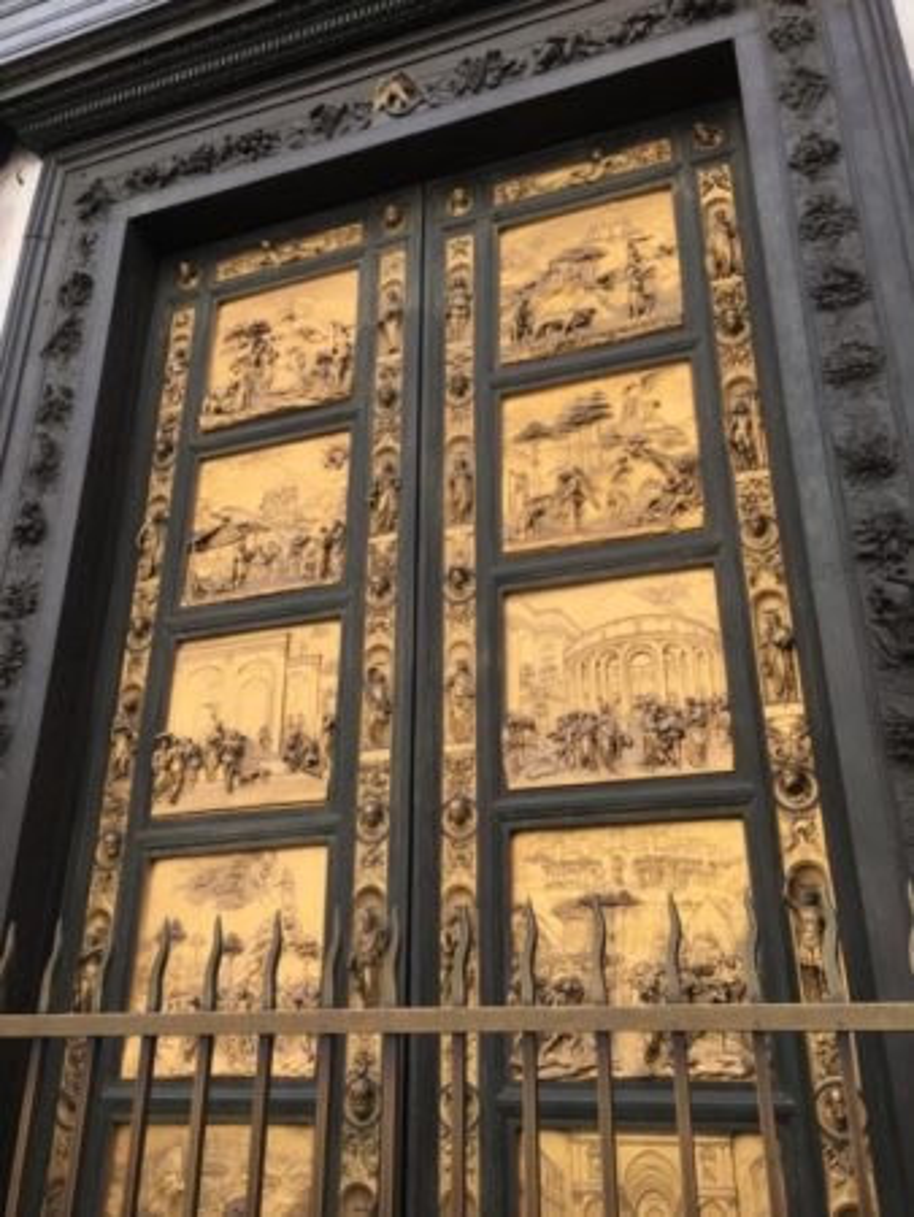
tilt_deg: +23.6
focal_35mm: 29
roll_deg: -0.4
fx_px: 1020
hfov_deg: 48.3
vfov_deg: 61.6
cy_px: 608
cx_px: 457
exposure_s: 1/288
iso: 25
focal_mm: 4.15
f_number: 2.2
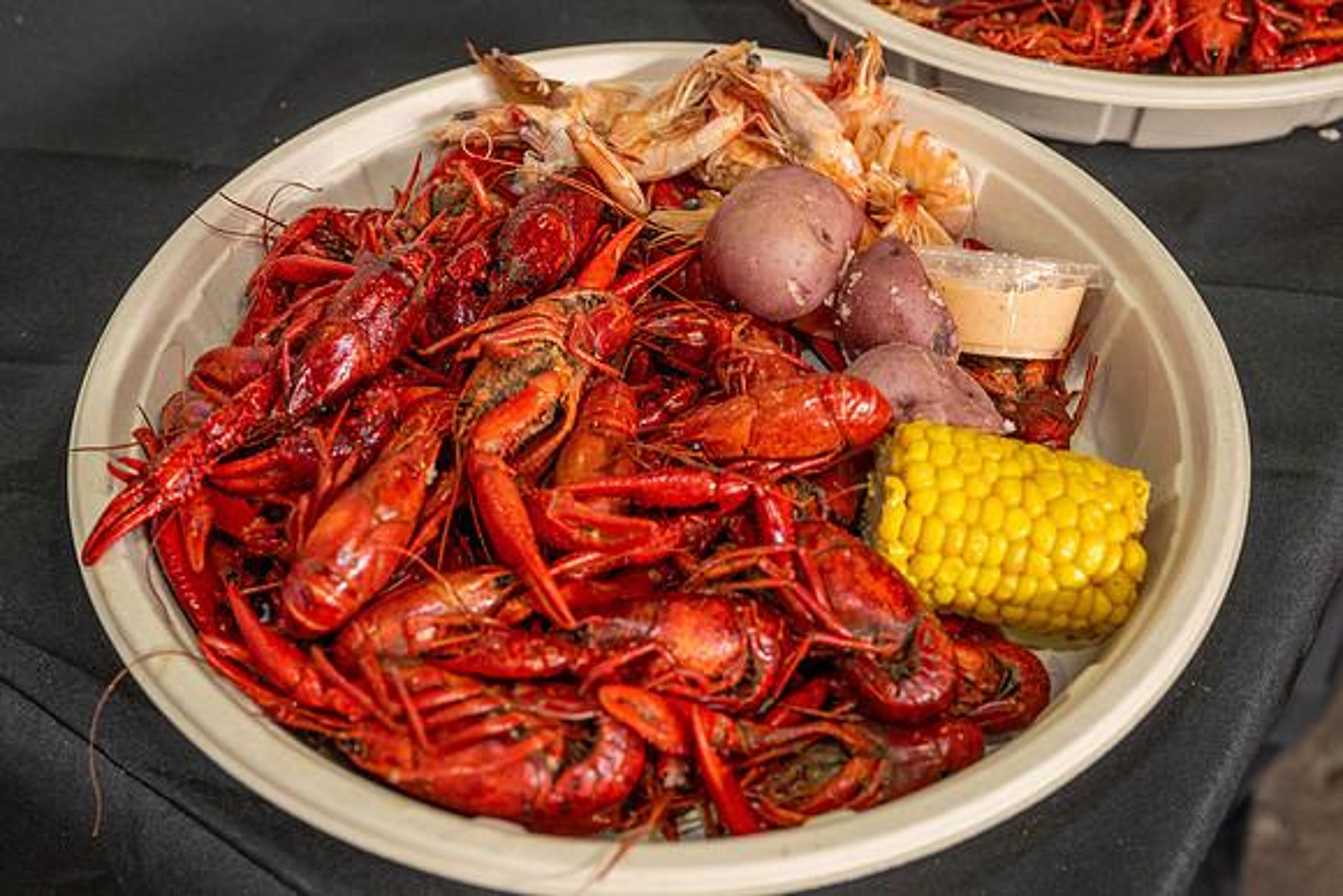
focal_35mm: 44
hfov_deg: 44.5
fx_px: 1642
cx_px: 672
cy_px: 448
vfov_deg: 30.5
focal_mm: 44
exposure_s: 1/60
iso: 1400
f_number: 6.3
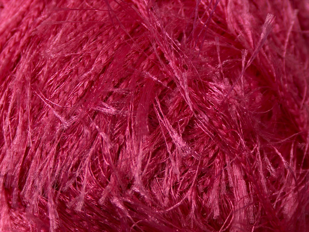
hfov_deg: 19.8
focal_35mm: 99
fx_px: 885
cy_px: 116
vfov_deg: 15.0
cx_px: 154
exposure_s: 1/1.99
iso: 100
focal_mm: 20.29
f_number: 2.9
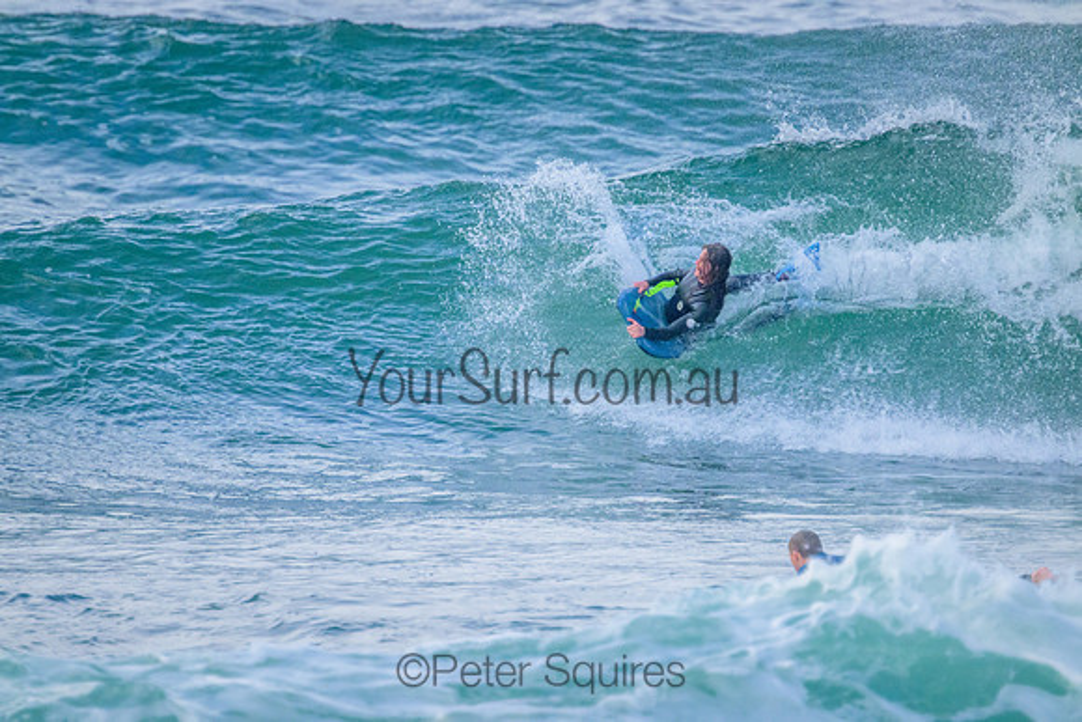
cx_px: 541
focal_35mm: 800
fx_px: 24049
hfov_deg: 2.6
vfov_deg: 1.7
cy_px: 361
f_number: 11
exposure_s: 1/1250
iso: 4000
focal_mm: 800
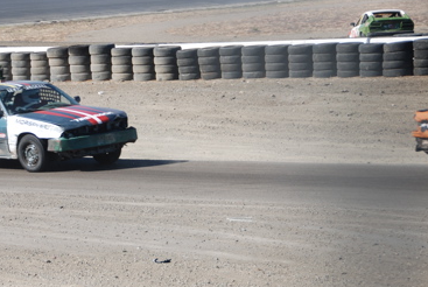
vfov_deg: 6.6
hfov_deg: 9.8
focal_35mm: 209
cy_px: 149
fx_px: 2489
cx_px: 99
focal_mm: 80
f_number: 5.6
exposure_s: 1/500
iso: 110
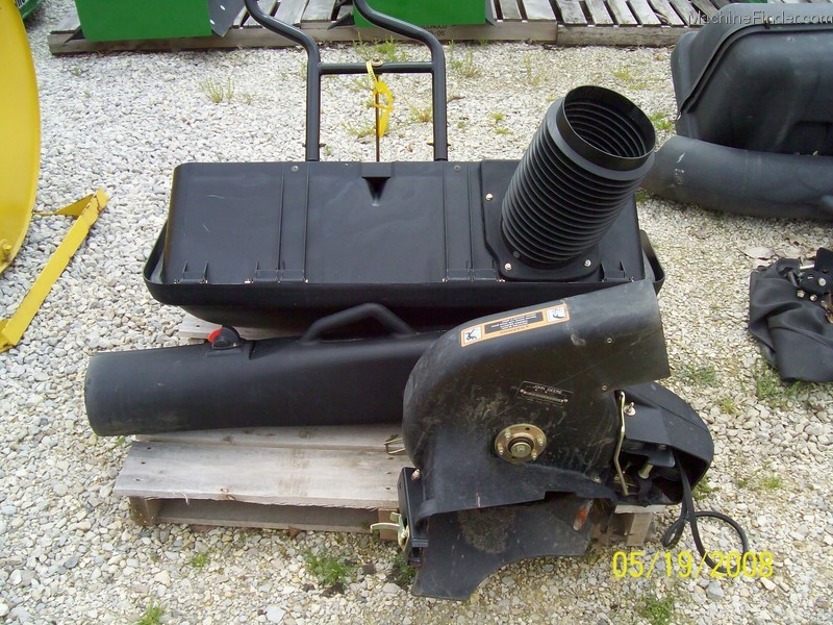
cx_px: 416
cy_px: 312
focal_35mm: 36
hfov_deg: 51.4
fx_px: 866
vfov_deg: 39.7
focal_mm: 6
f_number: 4.8
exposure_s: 1/300
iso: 80
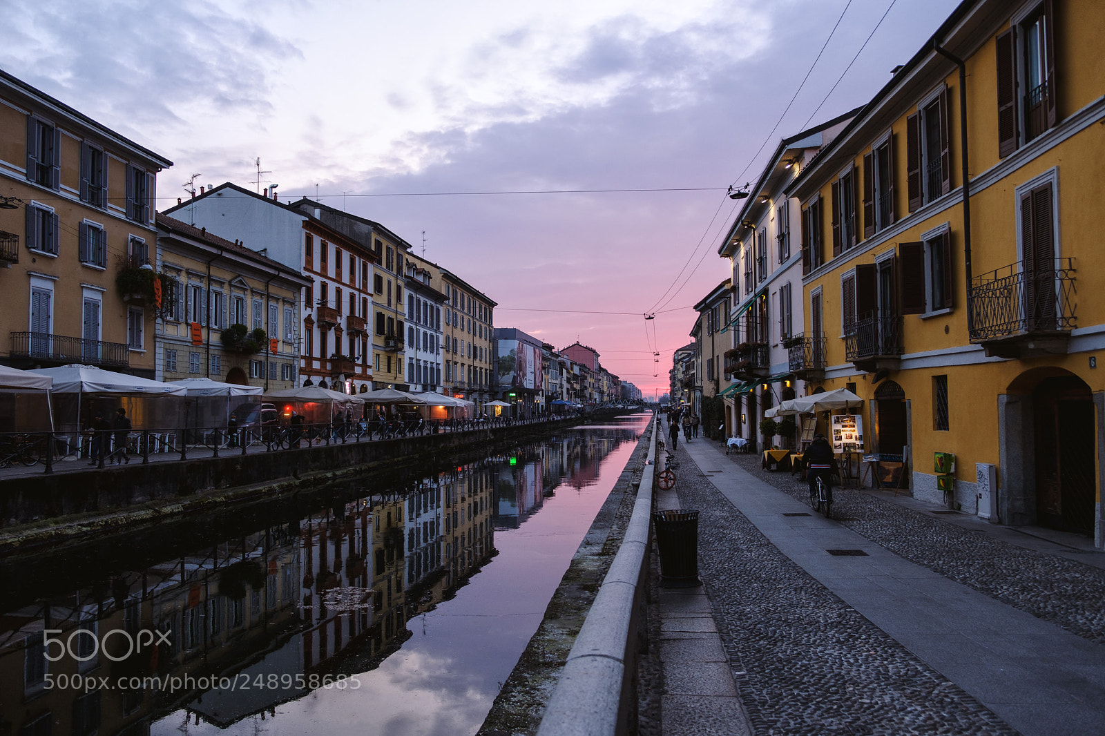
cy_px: 368
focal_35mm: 27
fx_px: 829
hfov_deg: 67.4
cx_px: 552
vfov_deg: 47.9
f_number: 2.8
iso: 100
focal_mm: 18
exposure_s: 1/100
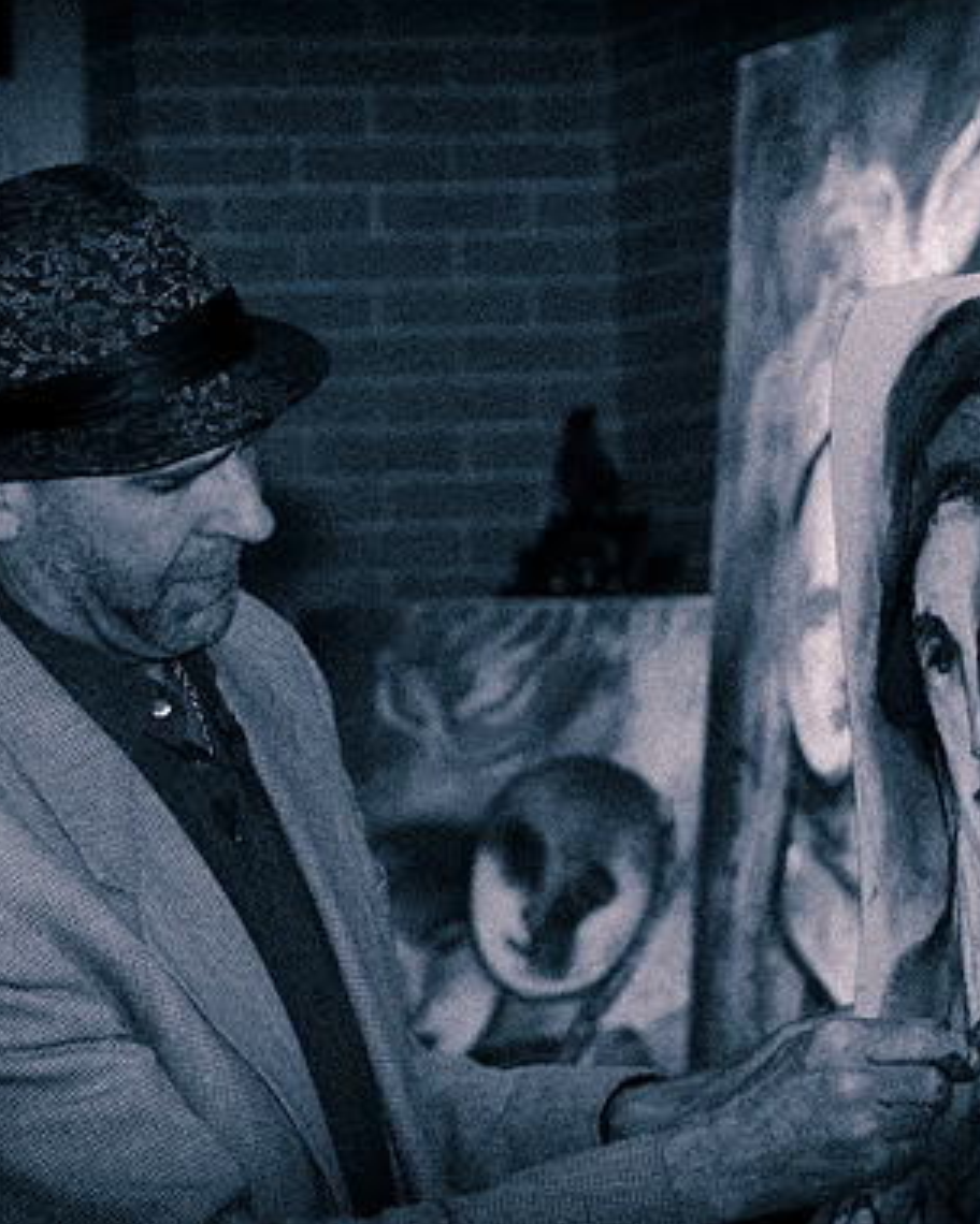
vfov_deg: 12.9
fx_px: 5438
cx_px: 654
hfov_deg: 10.3
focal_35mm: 150
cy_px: 609
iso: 1600
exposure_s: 1/100
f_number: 5.6
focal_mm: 70
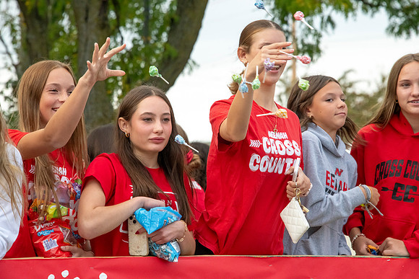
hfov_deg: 8.9
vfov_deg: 6.0
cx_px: 210
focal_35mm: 230
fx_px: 2677
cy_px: 140
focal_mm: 230
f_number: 11
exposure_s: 1/640
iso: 3200
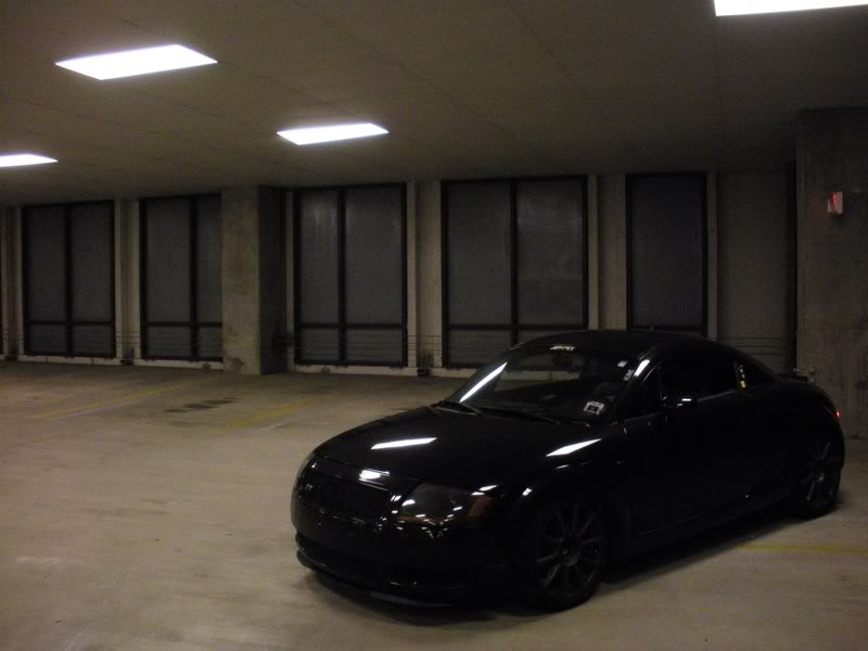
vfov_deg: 39.7
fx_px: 903
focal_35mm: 36
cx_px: 434
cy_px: 326
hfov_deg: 51.4
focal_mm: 6.3
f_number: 3.5
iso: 400
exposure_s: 1/50.4
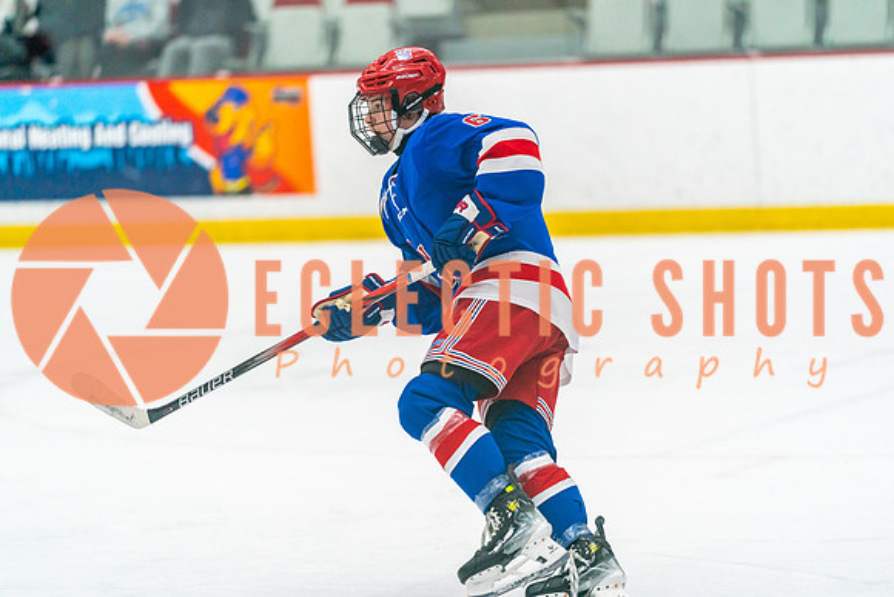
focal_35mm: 200
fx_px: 4968
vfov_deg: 6.9
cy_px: 298
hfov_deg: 10.3
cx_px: 447
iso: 3200
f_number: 2.8
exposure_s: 1/1000
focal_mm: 200
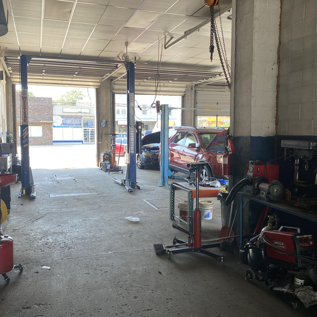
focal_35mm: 31
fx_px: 321
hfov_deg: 52.4
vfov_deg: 52.5
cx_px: 141
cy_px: 157
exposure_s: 1/121
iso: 64
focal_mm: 4.25
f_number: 1.8
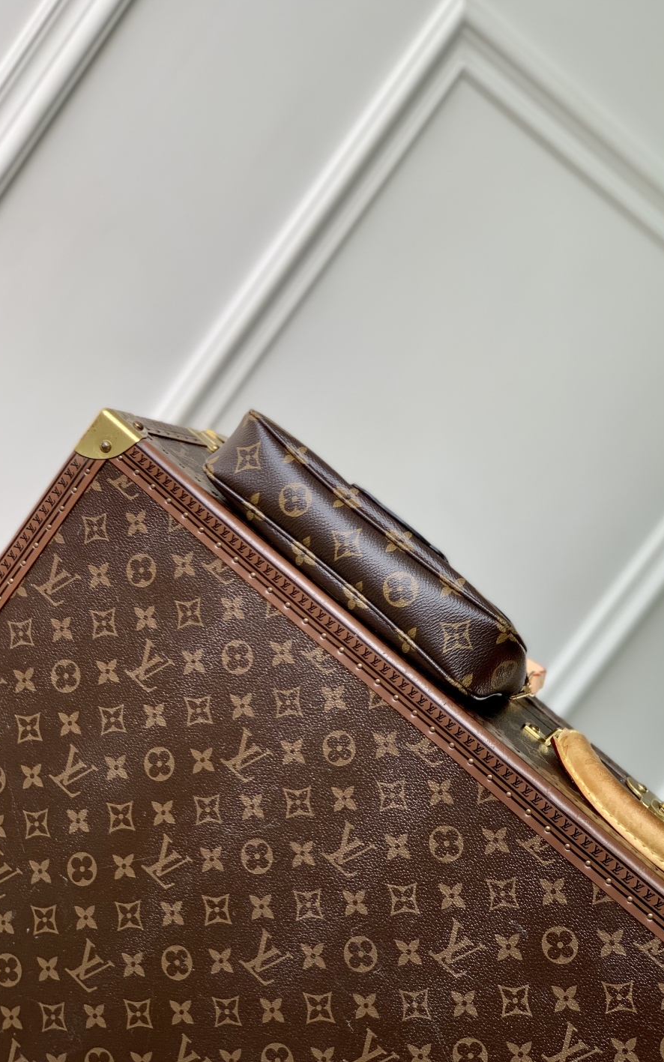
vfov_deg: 36.3
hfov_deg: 23.1
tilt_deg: -8.5
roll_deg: -36.3
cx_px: 372
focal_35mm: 56
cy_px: 535
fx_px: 1621
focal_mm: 6
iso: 20
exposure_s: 1/122
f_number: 2.4
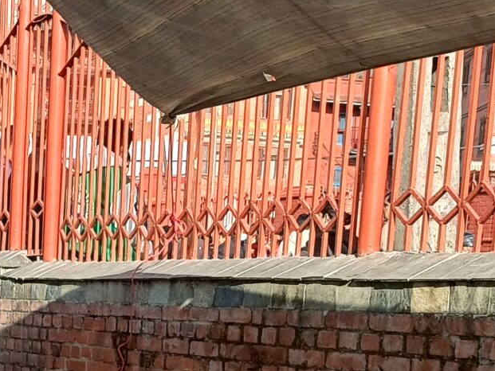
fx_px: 1473
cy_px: 578
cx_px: -11
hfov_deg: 18.5
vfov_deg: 13.4
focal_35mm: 103
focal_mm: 4.7
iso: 100
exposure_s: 1/545
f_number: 1.7
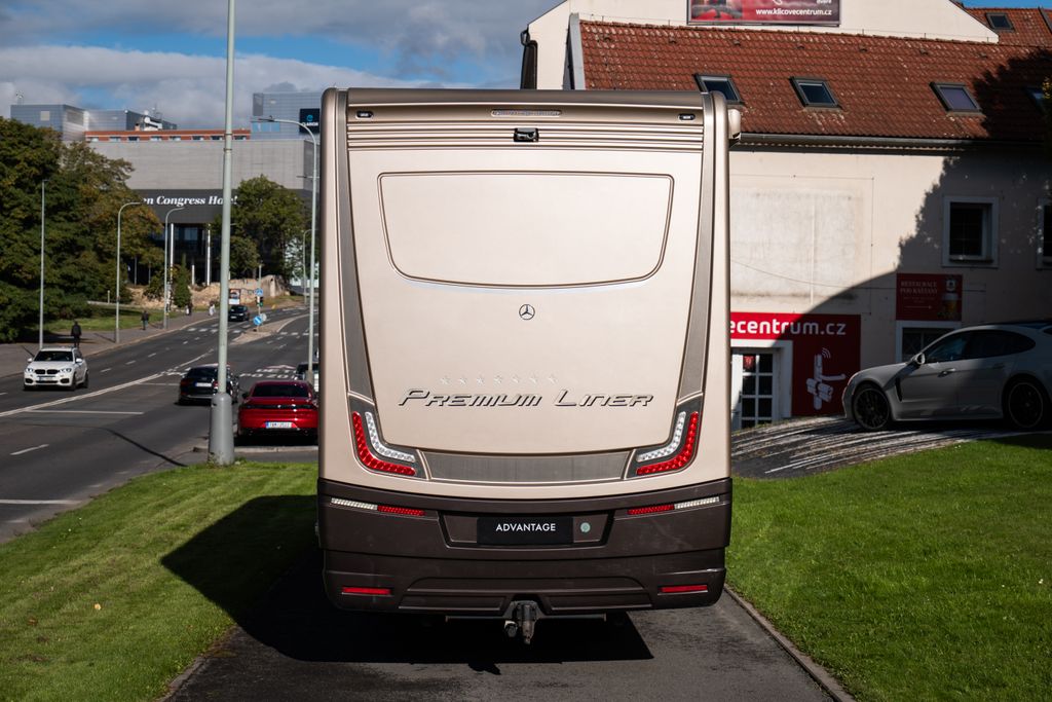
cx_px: 531
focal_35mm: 60
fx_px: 1754
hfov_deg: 33.4
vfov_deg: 22.6
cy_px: 350
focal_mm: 58
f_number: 5.5
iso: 100
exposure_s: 1/400
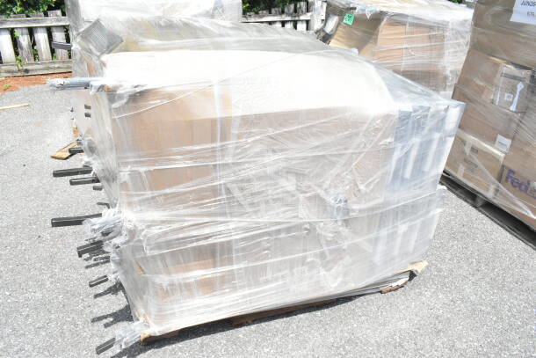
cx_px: 268
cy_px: 179
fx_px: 447
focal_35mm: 30
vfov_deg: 43.6
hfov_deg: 61.9
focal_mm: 20
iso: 1600
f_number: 14
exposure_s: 1/800
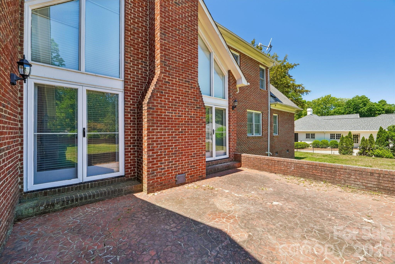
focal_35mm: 15
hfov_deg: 100.4
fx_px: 165
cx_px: 198
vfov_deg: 77.3
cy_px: 132
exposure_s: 1/30
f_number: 8
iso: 100
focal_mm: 10
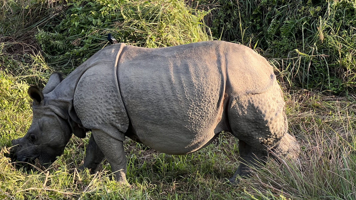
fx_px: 1010
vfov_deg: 11.3
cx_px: 139
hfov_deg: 20.0
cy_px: 113
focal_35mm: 107
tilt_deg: -16.4
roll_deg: +1.1
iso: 32
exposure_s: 1/99
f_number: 2.8
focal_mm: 9
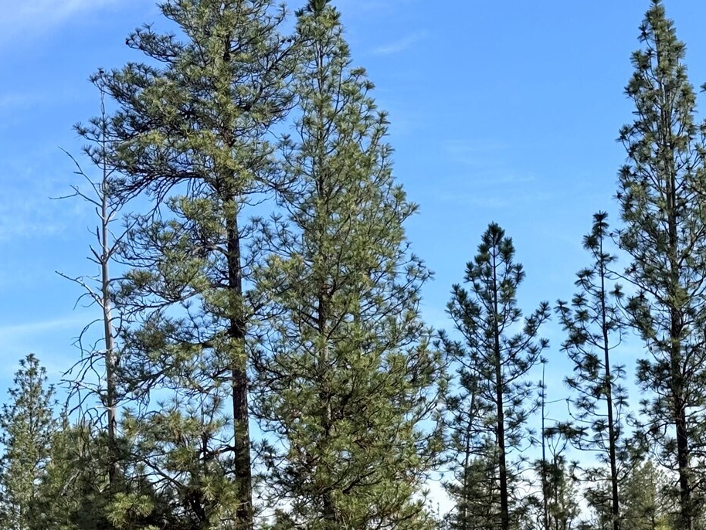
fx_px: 1714
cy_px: 417
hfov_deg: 23.3
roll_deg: +2.1
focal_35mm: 84
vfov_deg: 17.4
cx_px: 412
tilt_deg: +8.0
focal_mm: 6.76
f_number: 1.78
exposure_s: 1/3704
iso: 80
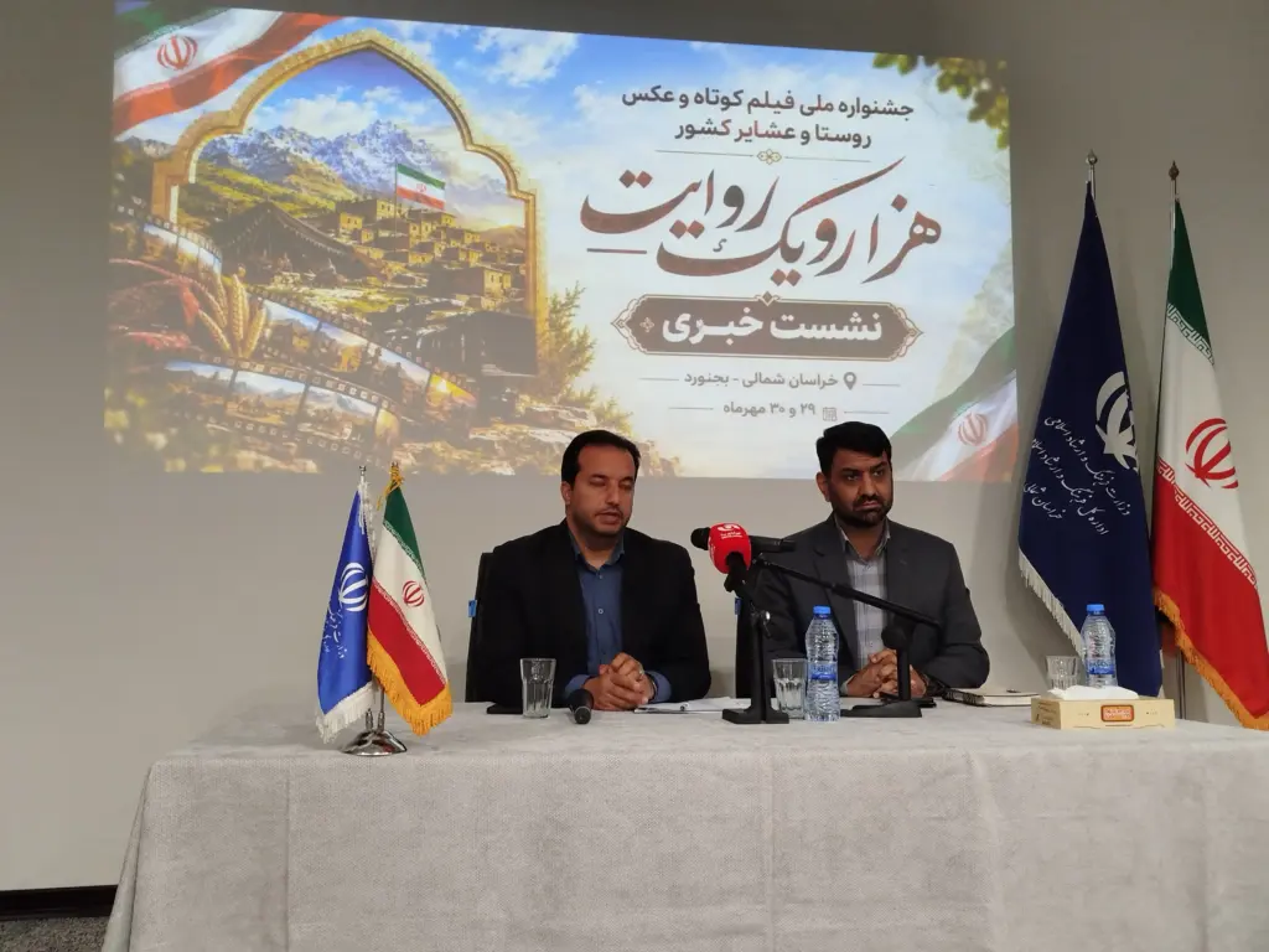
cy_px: 476
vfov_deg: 45.4
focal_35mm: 31
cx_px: 634
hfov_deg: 58.4
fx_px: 1136
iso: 250
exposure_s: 1/33
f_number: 1.7
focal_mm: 5.31
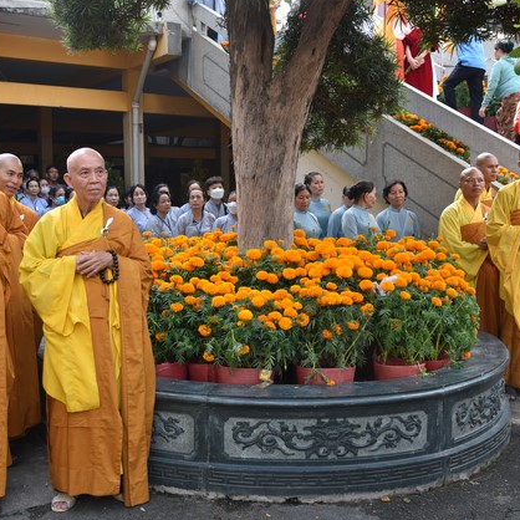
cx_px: 216
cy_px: 256
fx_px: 697
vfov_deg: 40.9
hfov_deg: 40.8
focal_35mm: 41
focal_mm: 31
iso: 400
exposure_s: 1/125
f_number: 5.6
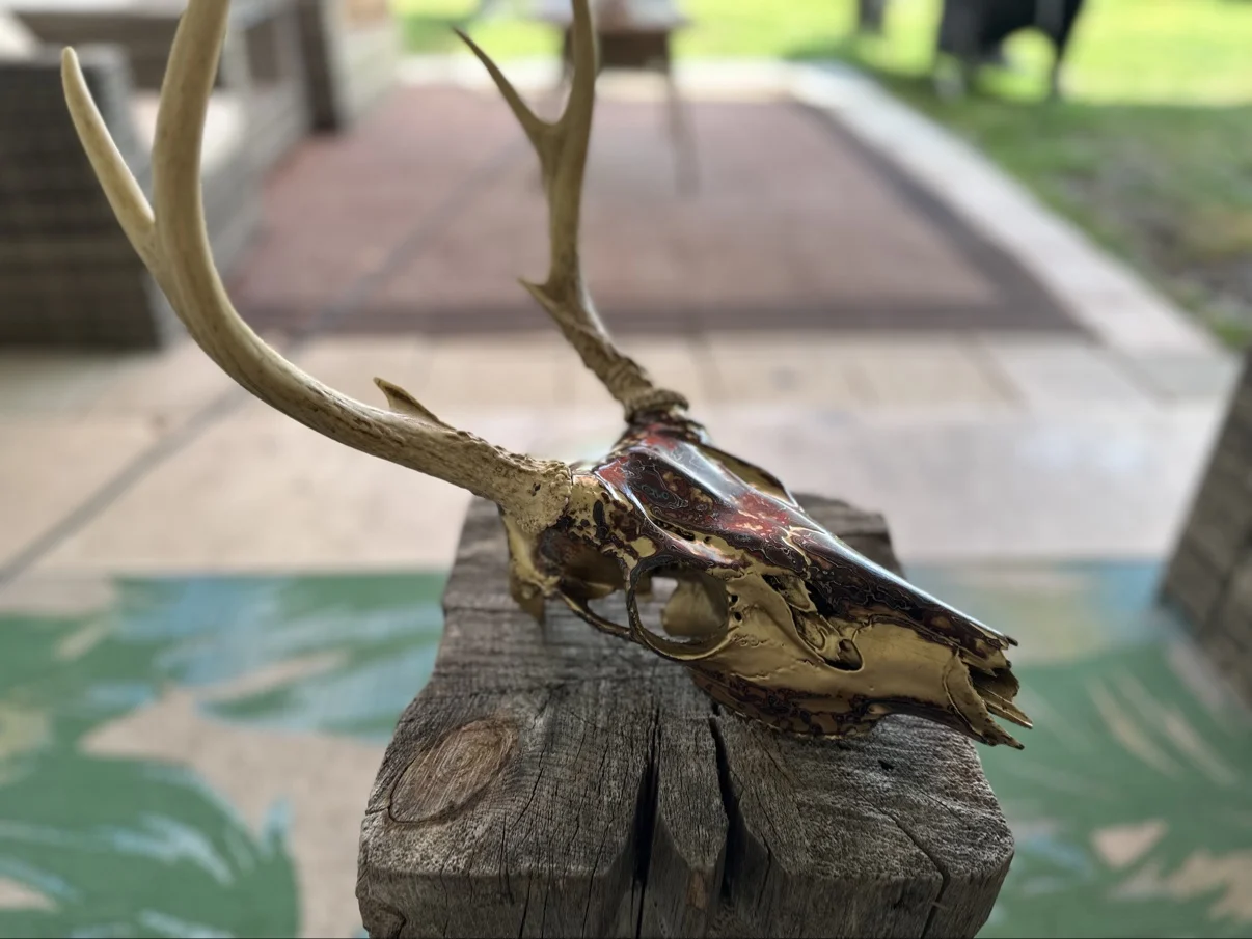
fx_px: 868
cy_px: 470
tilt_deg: -32.4
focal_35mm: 24
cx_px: 626
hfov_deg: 71.6
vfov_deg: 56.8
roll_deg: -1.0
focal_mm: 6.86
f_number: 1.78
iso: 64
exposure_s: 1/219
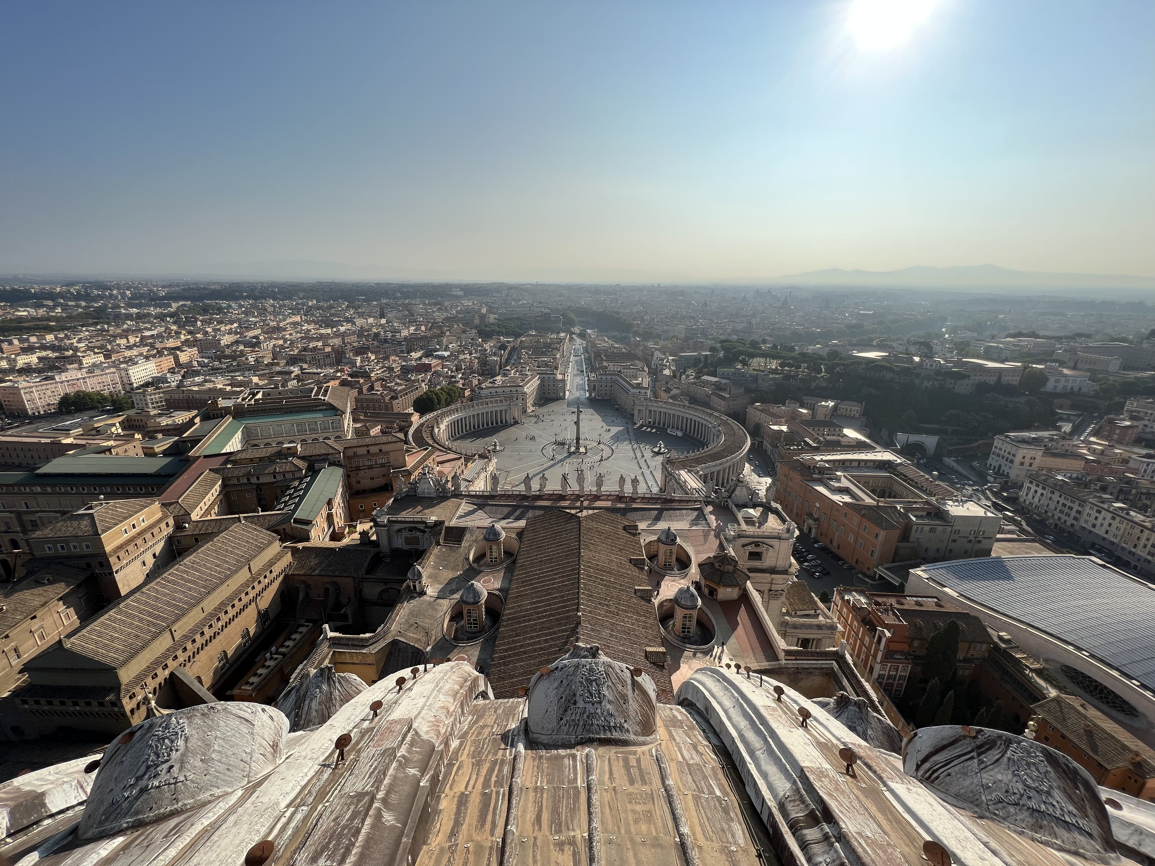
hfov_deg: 106.2
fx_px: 434
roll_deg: -0.6
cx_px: 578
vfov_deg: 89.9
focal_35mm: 13
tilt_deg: -18.7
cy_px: 433
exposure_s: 1/2016
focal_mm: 1.57
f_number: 1.8
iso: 32
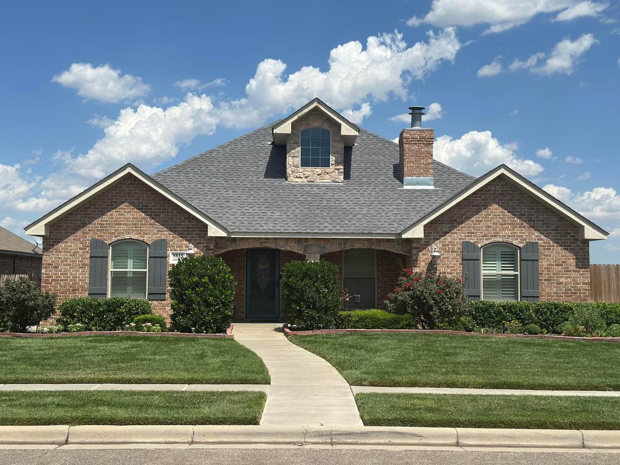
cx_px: 310
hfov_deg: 50.1
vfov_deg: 38.7
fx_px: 663
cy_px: 232
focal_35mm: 37
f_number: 1.78
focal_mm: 6.86
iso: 100
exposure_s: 1/7937
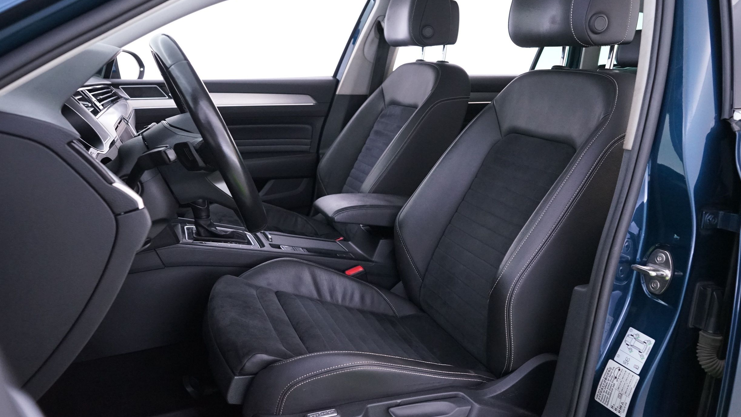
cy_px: 192
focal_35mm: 30
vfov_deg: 38.9
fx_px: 589
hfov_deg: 64.3
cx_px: 364
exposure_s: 1/10
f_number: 6.3
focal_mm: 28
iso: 4000
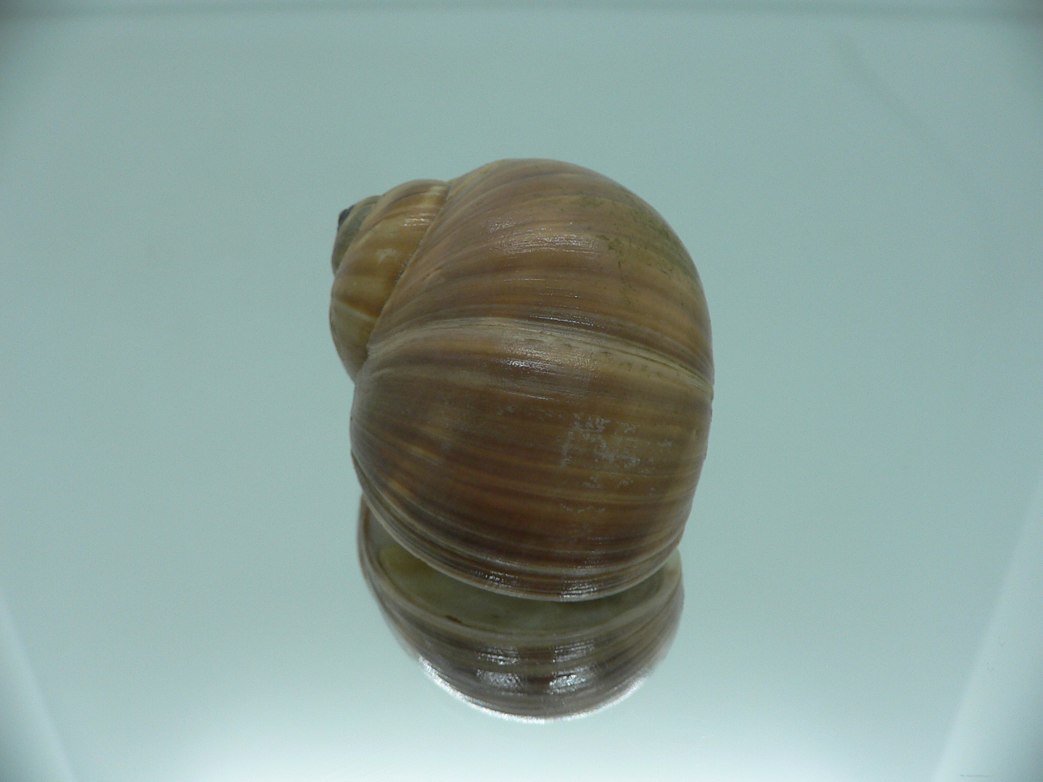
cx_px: 522
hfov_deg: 52.6
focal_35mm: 35
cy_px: 391
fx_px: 1055
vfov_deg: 40.7
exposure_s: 1/60
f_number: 2.8
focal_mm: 4.6
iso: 80
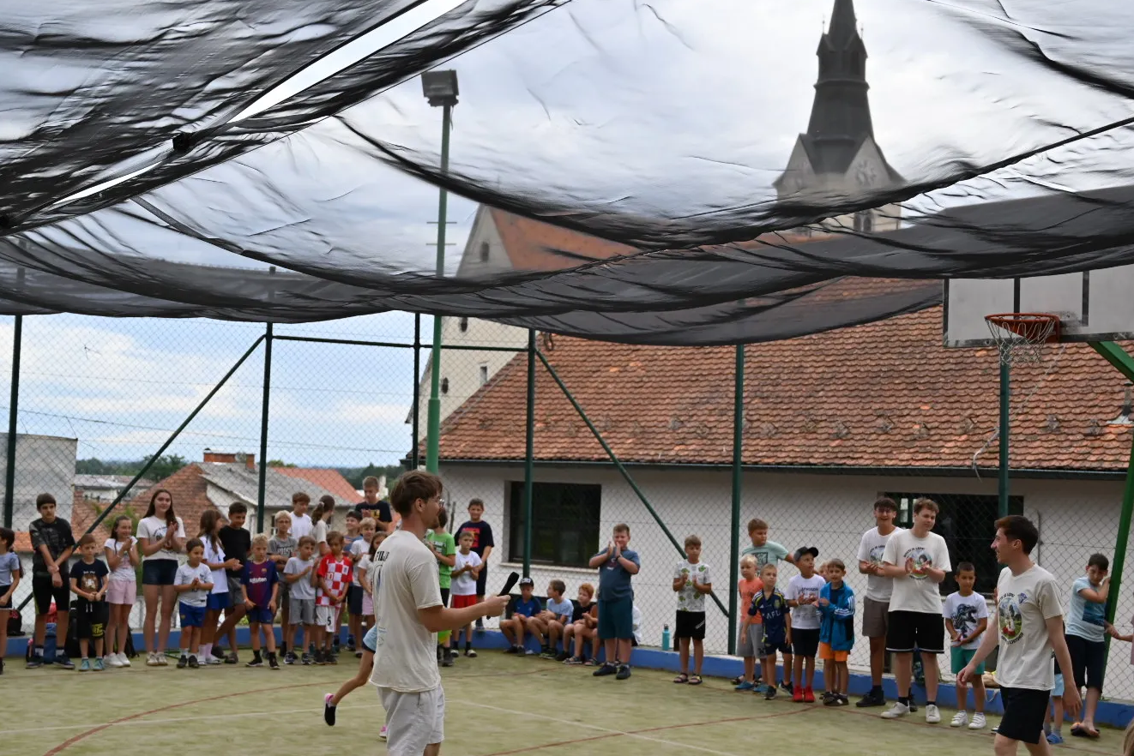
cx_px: 584
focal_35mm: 49
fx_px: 1544
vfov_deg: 27.5
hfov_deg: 40.3
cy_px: 411
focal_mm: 40
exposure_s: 1/1000
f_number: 4.5
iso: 640
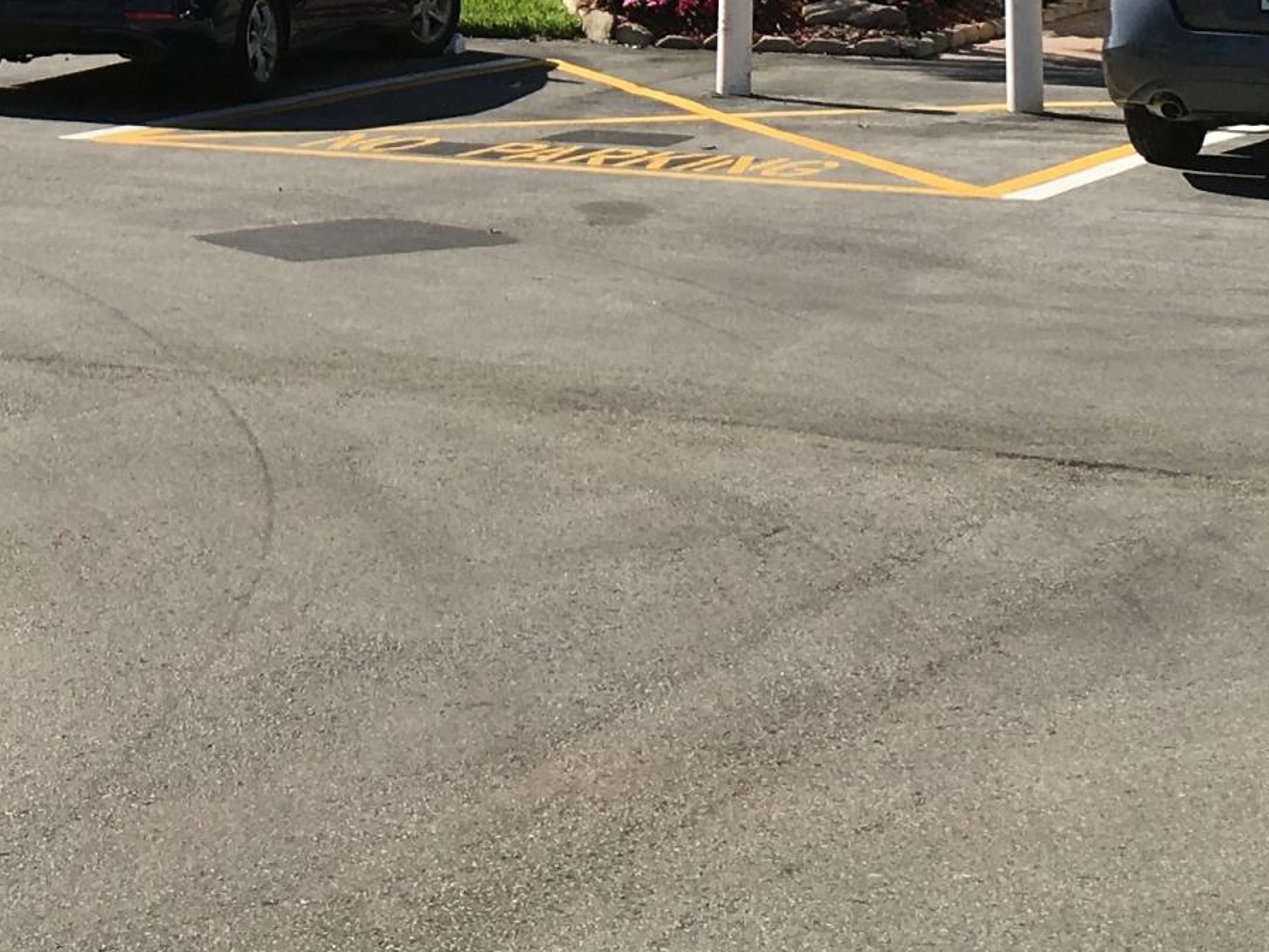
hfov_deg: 19.9
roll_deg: -0.6
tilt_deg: +4.9
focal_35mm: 97
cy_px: -441
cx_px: 151
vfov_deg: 14.3
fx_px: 3556
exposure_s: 1/1832
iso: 25
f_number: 2.2
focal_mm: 4.15
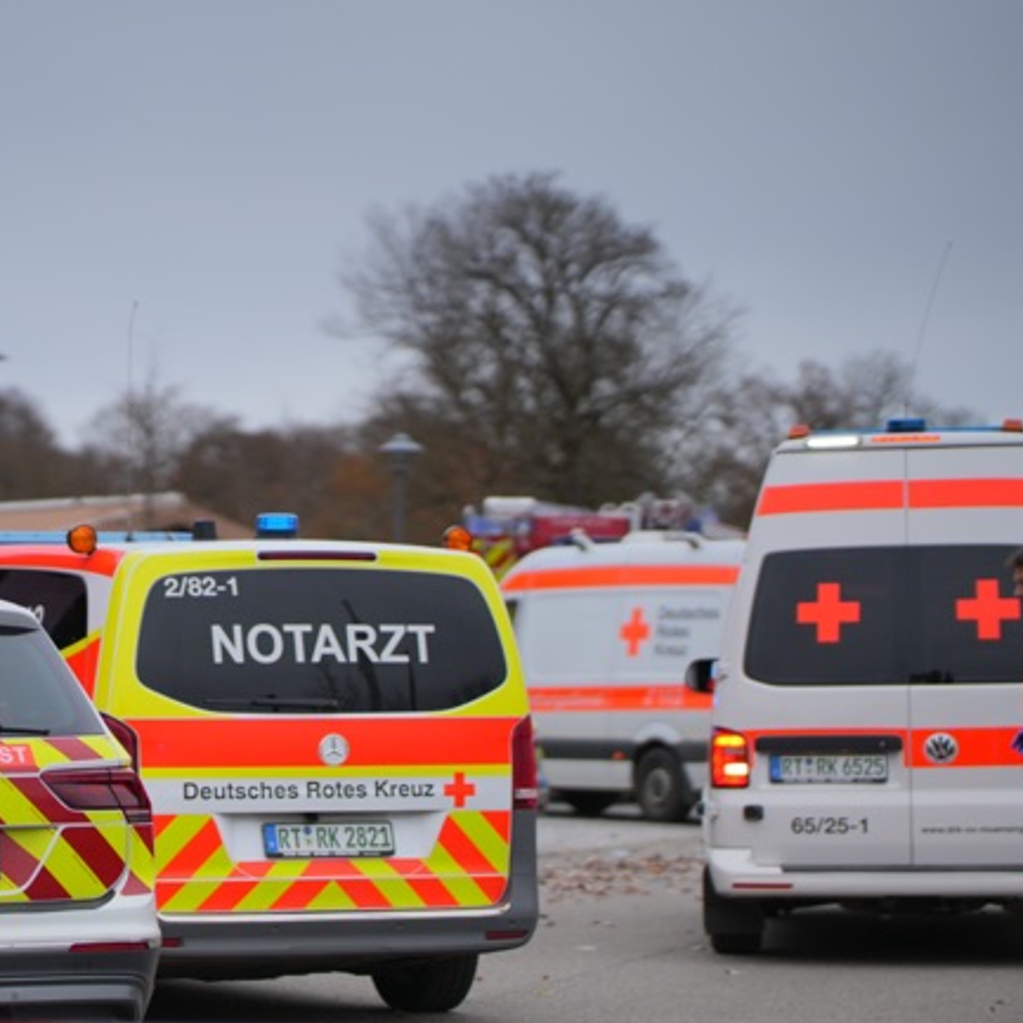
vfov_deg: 11.6
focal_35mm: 150
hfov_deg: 11.6
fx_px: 5015
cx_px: 113
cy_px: 697
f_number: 1.4
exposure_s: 1/5000
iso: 320
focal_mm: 85
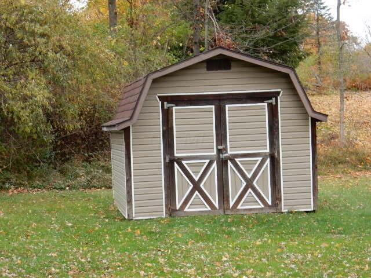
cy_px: 139
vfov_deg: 12.7
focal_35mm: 117
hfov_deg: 16.8
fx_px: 1254
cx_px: 186
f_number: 5.6
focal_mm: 20.9
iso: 125
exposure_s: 1/50
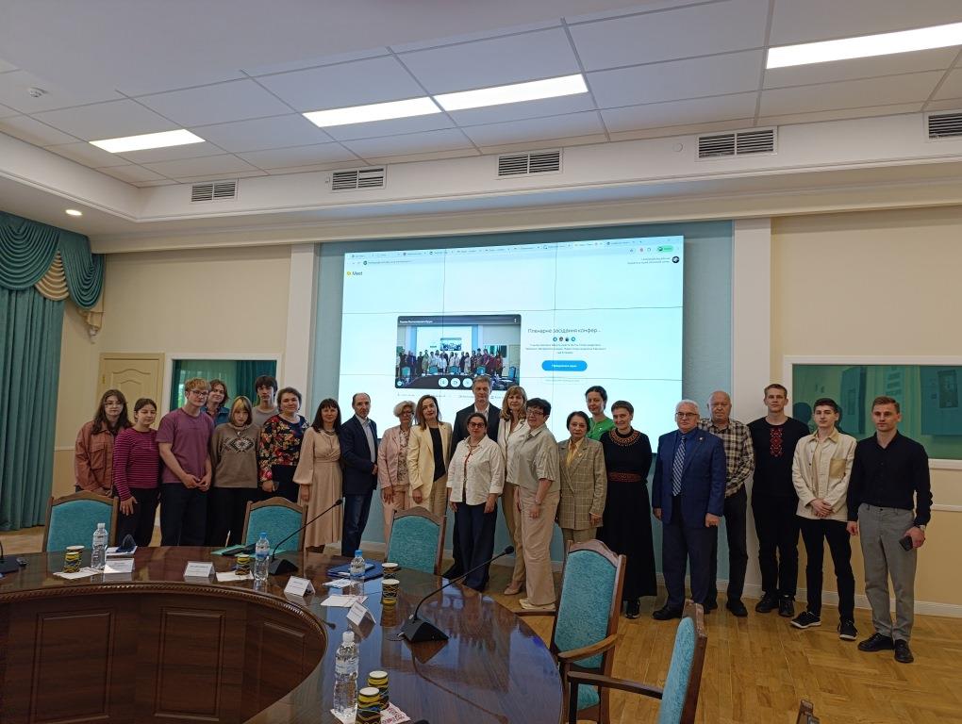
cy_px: 362
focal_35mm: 23
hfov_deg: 73.8
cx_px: 481
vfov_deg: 59.0
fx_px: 640
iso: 400
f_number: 1.6
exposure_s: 1/100
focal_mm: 6.14
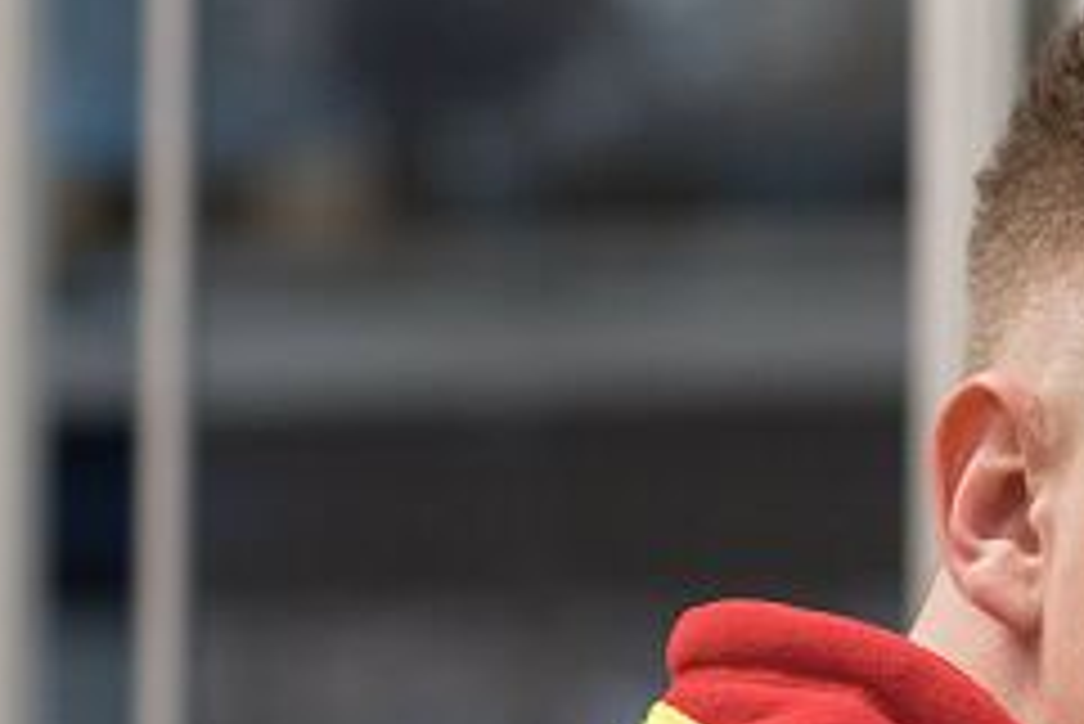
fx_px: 7562
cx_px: 1858
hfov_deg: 8.0
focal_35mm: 251
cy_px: 1273
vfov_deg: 5.4
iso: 500
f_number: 1.8
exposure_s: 1/320
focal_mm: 50
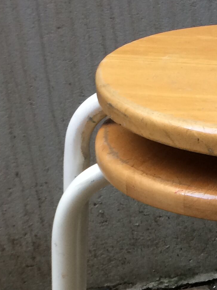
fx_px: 811
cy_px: 331
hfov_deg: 14.7
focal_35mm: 97
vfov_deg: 19.3
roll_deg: +3.3
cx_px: 259
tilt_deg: -31.9
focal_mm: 4.15
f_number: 2.2
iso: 40
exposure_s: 1/33
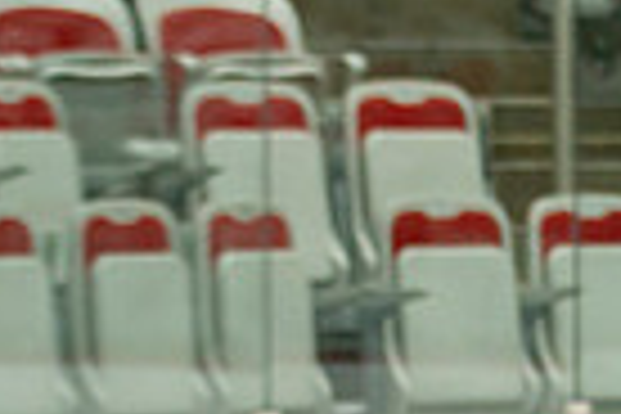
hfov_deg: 3.3
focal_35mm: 618
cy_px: 776
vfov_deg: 2.2
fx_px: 10660
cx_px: 978
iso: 800
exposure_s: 1/640
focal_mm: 102
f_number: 3.2
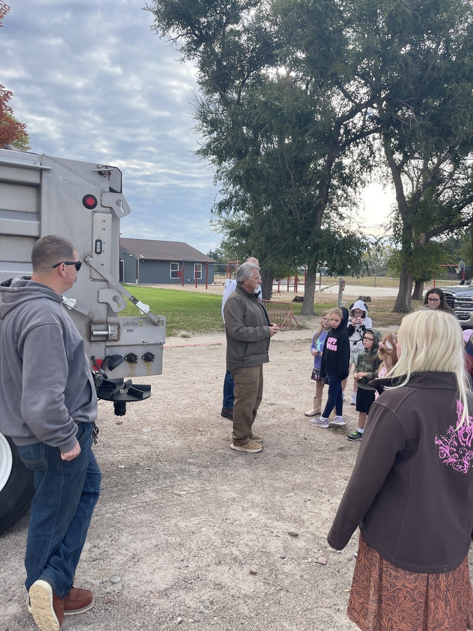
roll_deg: -2.6
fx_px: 455
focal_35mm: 25
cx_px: 236
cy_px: 316
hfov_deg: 54.9
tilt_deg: -5.8
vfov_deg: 69.4
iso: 32
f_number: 1.6
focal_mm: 5.1
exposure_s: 1/969
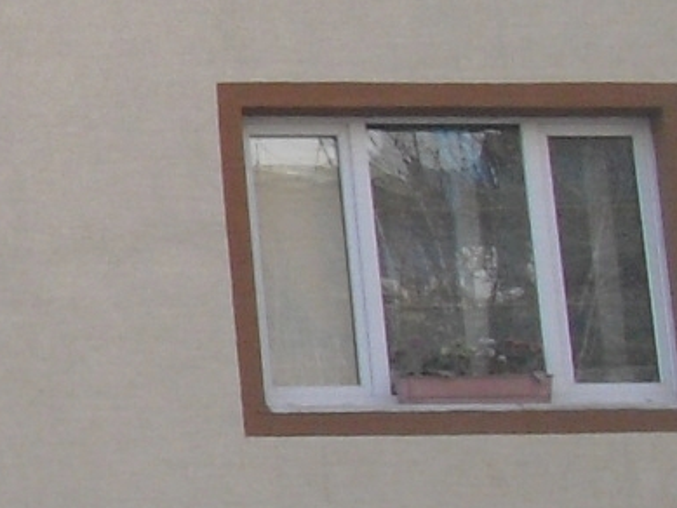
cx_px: -1036
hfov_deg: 7.7
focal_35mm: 237
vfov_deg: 6.3
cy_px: 271
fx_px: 4637
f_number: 7.8
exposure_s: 1/80
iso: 100
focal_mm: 6.3
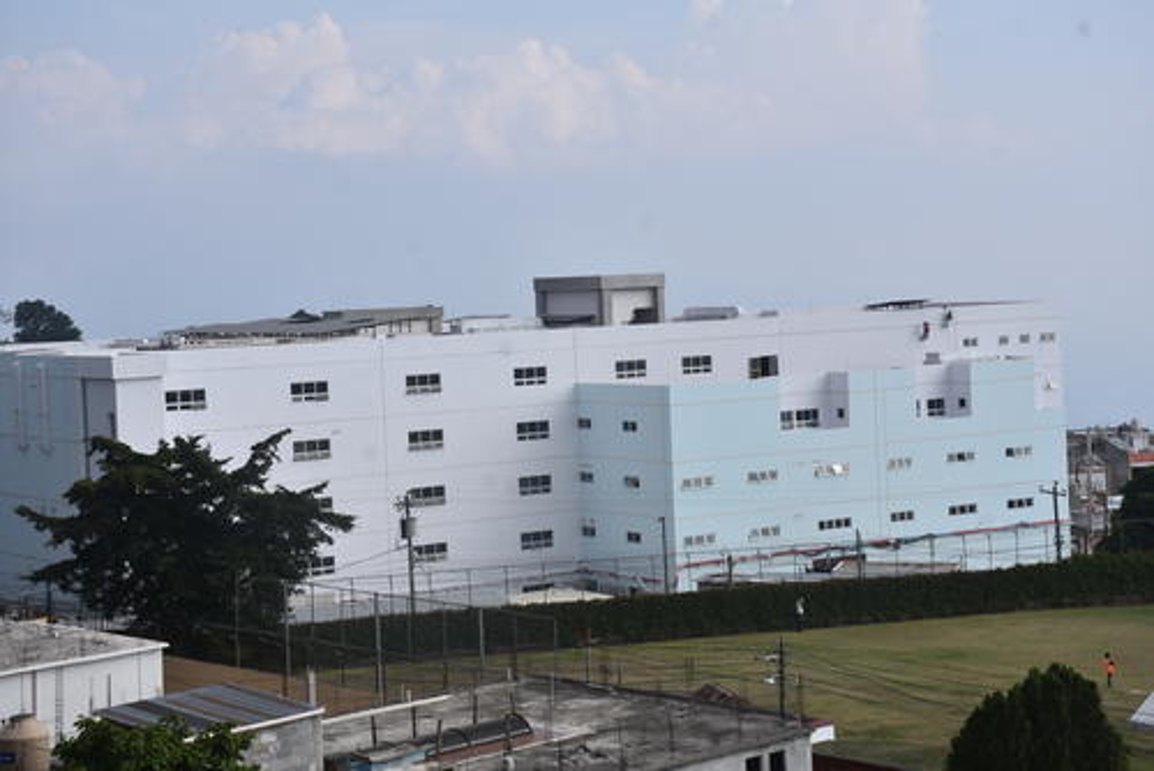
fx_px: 2309
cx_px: 577
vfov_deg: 19.0
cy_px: 386
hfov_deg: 28.1
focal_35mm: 72
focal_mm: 48
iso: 160
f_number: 8
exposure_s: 1/500
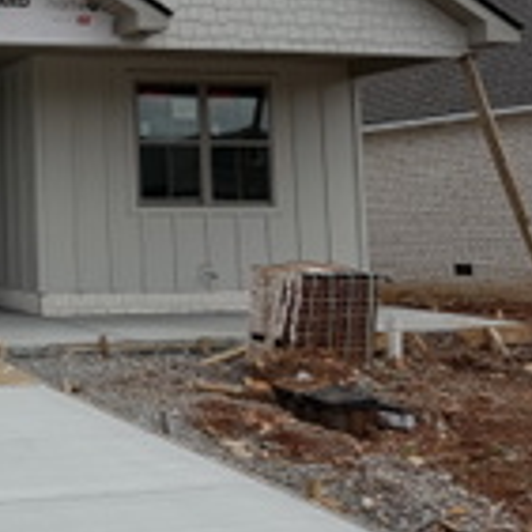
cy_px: 113
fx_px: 1043
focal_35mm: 60
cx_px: -132
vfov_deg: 28.1
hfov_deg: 25.3
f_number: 1.78
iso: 80
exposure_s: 1/9091
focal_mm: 6.76
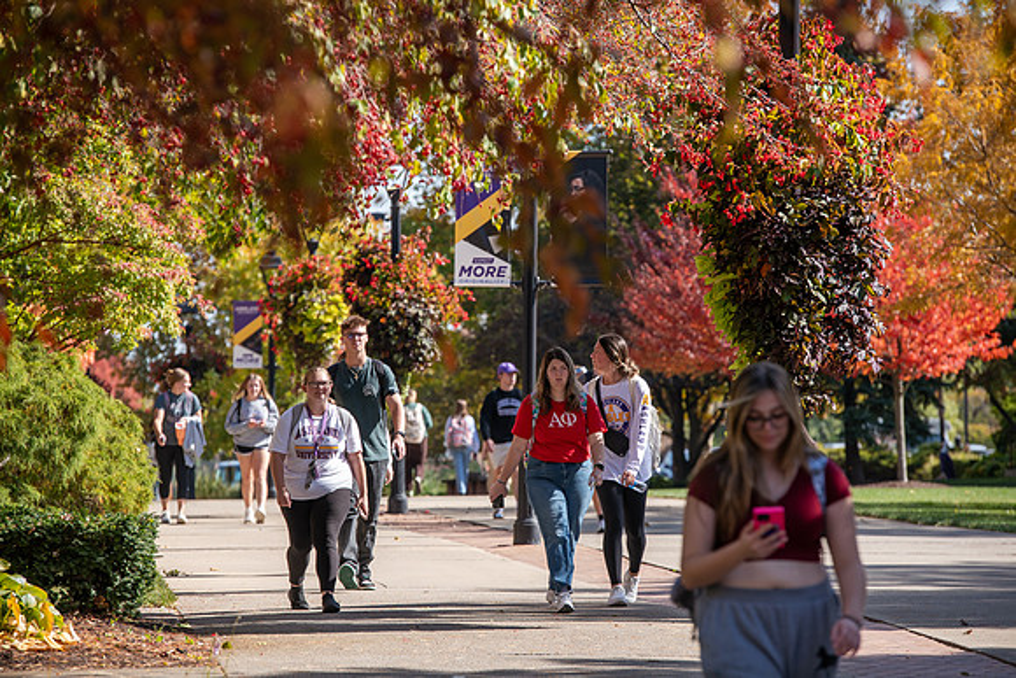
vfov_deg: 7.6
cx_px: 508
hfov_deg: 11.4
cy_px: 339
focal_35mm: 180
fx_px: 5081
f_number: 5.6
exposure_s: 1/320
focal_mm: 180
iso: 160
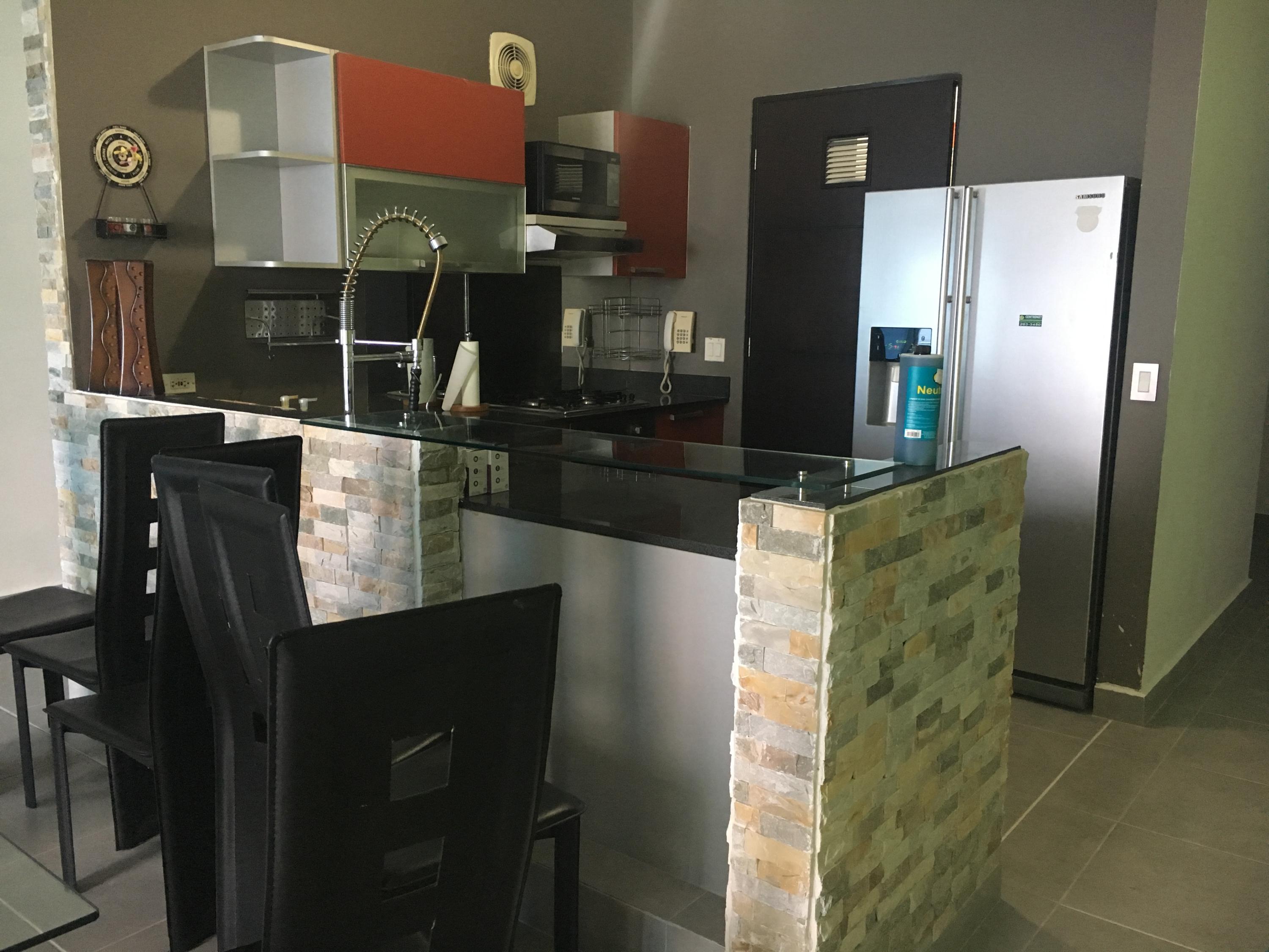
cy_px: 476
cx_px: 634
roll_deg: -0.7
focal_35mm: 29
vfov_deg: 48.2
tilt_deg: -10.2
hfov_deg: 61.7
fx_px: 1063
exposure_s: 1/24
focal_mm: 4.15
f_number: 2.2
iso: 200
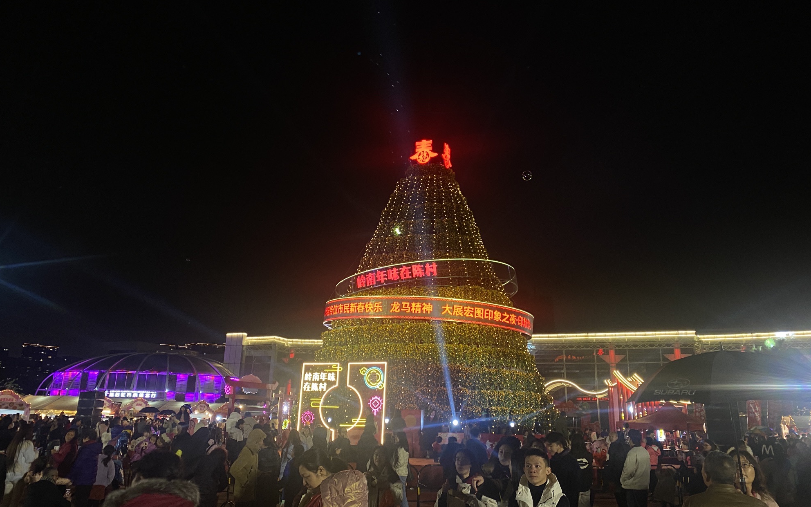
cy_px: 237
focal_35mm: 28
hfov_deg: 66.5
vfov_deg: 44.5
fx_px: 619
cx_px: 406
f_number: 1.8
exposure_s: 1/56
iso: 160
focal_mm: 4.25
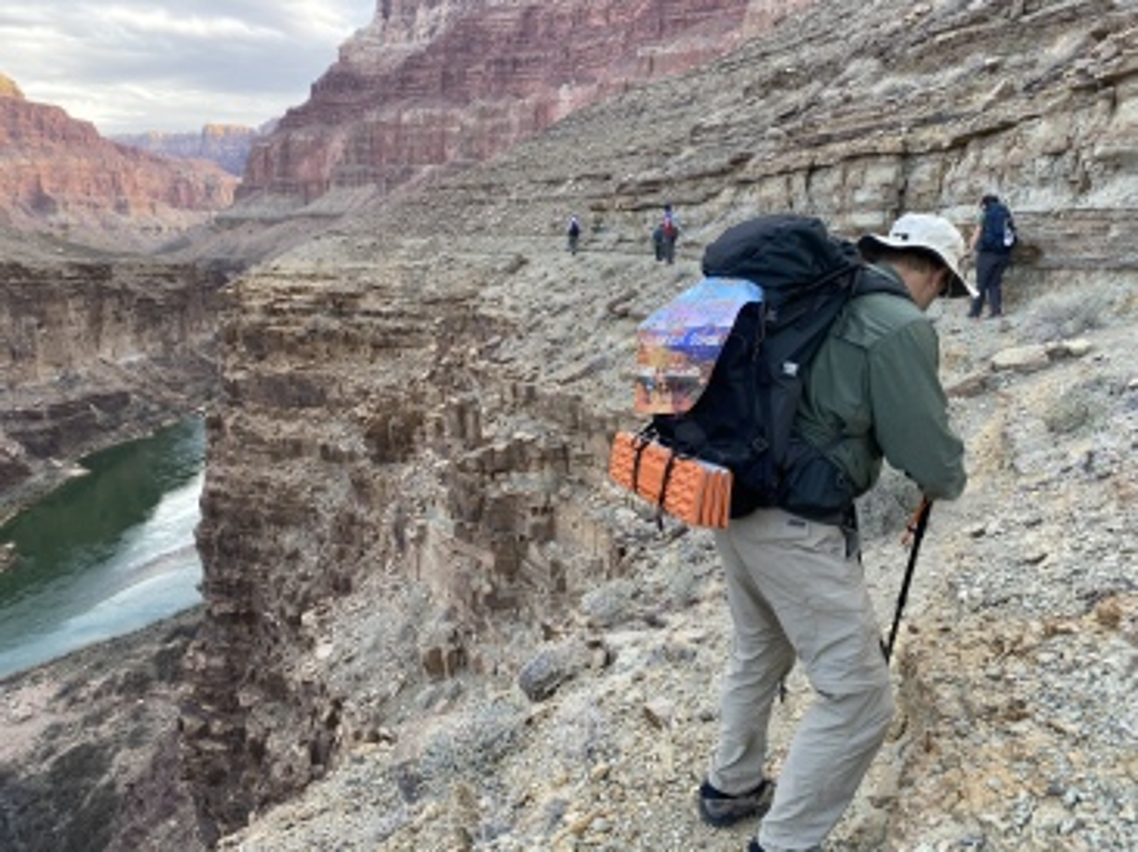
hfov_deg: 67.3
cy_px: 426
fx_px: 854
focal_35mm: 26
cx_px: 569
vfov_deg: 53.0
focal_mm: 4.25
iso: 32
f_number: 1.8
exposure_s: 1/122
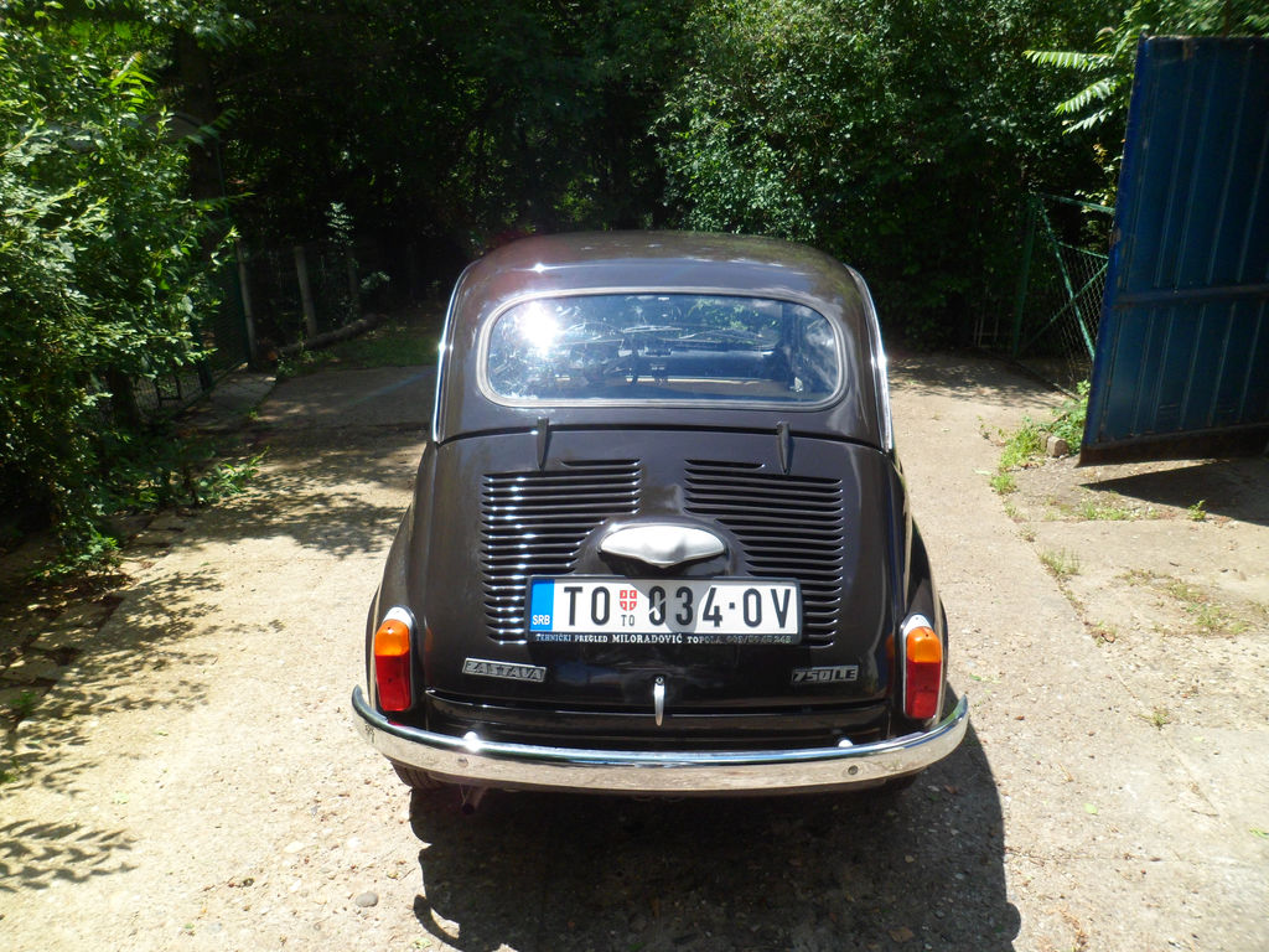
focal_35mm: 26
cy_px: 476
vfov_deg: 53.1
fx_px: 953
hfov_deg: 67.3
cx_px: 634
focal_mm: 4.9
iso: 80
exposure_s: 1/750
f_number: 3.3
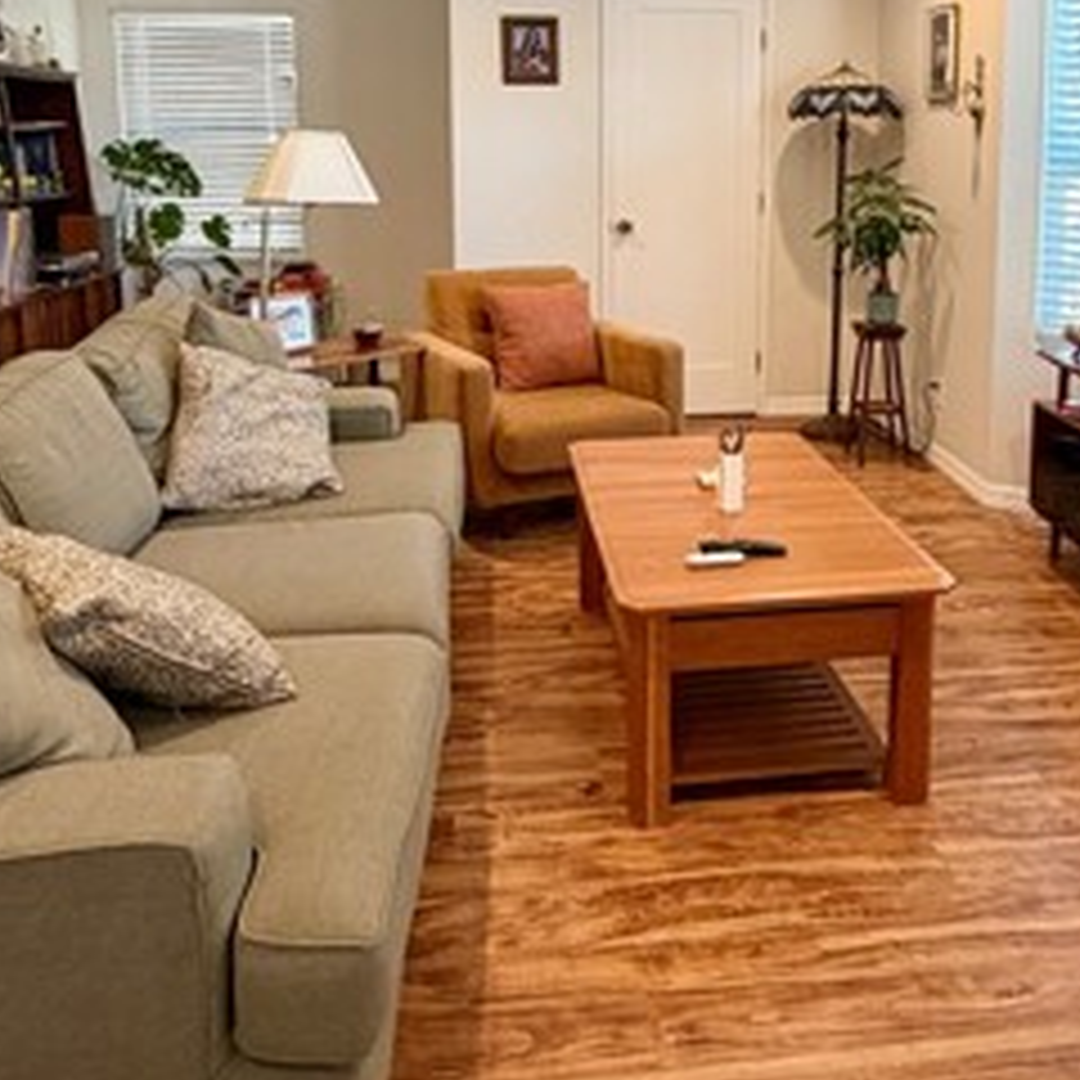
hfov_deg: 49.4
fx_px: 1165
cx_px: 648
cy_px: 270
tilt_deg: -6.6
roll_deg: +0.0
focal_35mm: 33
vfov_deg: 47.9
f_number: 2.2
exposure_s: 1/60
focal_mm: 2.22
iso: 250
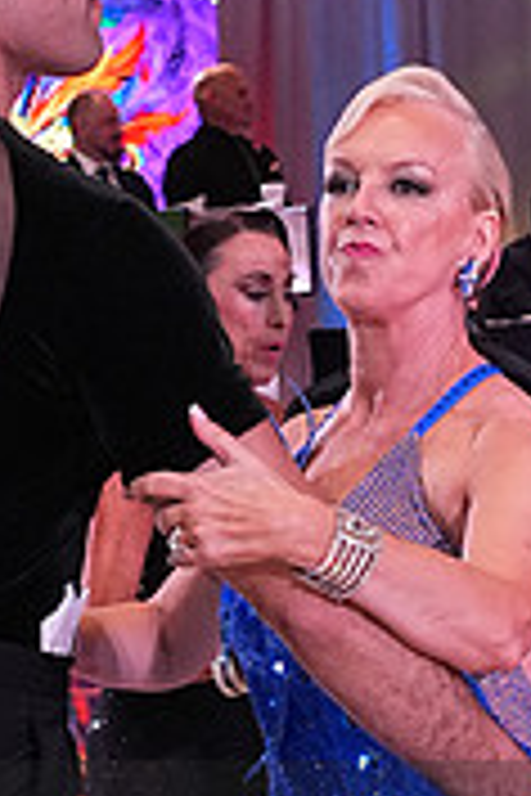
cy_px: 913
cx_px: 421
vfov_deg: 9.9
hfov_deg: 6.7
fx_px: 4557
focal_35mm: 206
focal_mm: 42
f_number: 7.1
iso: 2500
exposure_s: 1/250
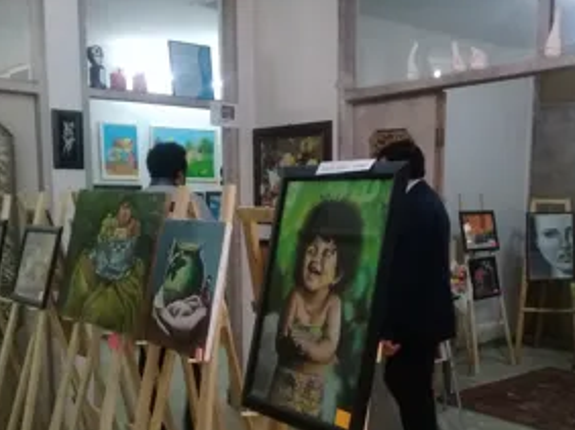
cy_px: 295
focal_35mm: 44
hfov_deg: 42.6
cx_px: 361
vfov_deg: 32.5
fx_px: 730
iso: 200
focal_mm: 3.3
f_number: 2.2
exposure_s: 1/33
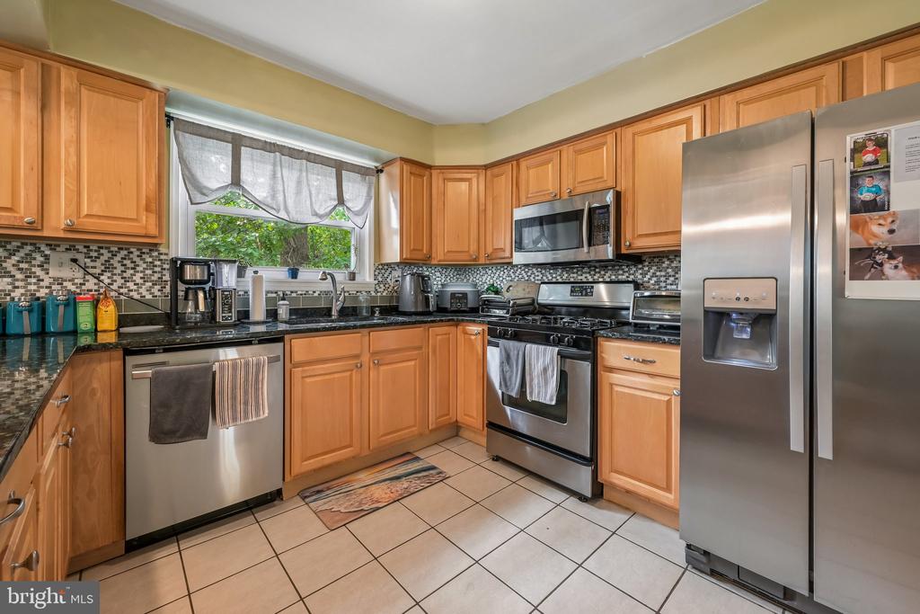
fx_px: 358
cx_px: 460
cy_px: 307
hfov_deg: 104.2
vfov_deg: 81.2
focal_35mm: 14
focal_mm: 14
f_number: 11
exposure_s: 1/5
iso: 400
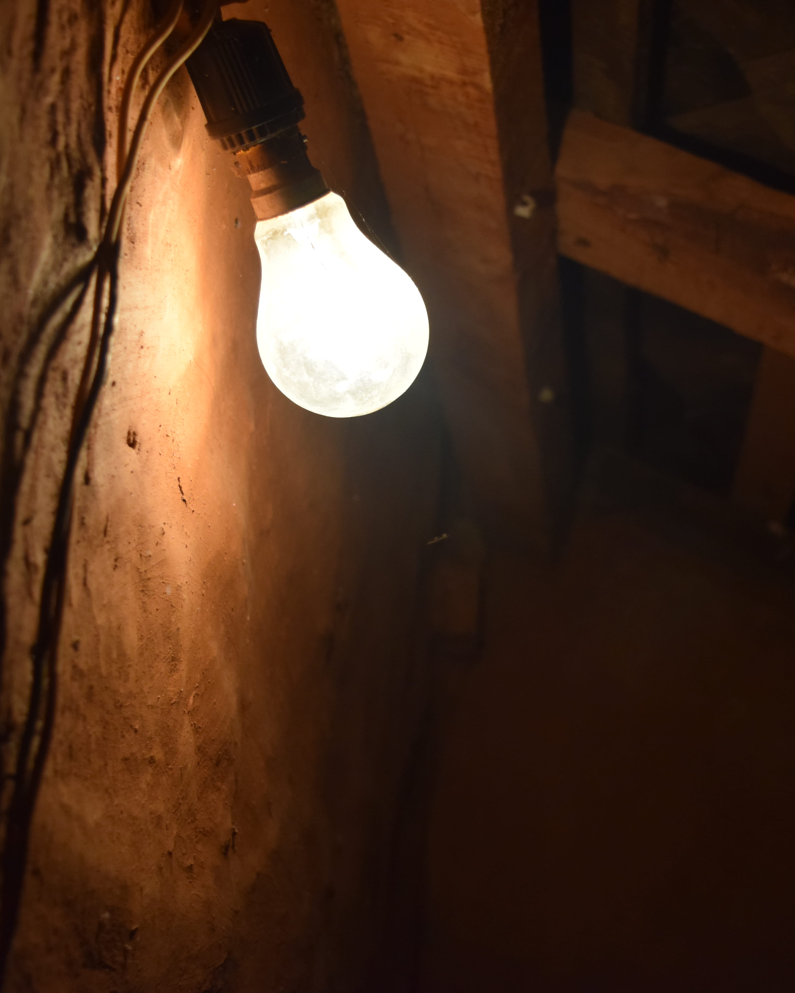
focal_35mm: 54
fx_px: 1580
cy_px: 492
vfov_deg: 34.9
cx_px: 512
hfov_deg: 28.1
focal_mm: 25
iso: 640
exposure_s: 1/60
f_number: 4
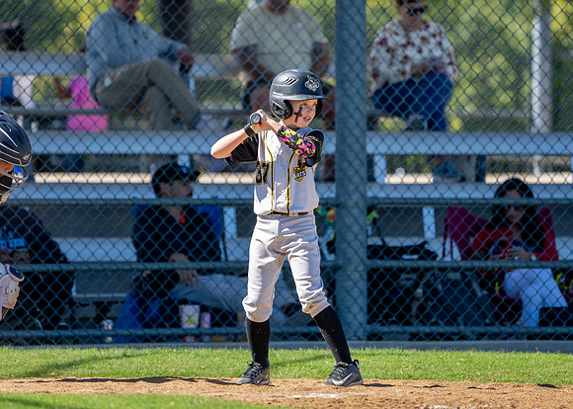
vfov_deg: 3.0
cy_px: 176
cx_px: 294
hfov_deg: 4.2
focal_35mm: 478
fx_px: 7780
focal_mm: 400
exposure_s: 1/2500
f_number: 5.6
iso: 800
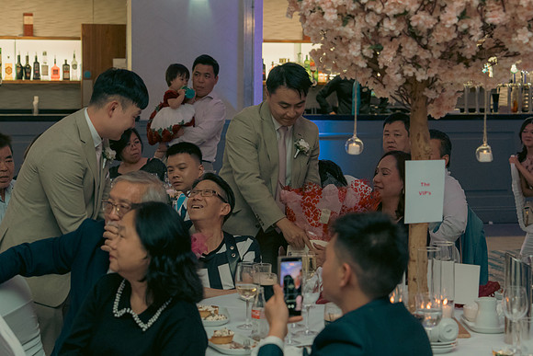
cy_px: 178
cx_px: 266
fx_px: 1348
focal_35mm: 91
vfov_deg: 15.0
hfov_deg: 22.4
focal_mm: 61
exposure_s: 1/160
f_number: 3.5
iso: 2500
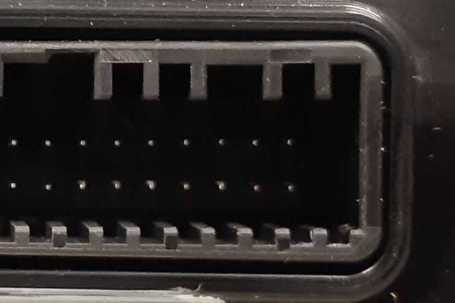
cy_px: 119
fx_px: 935
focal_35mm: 74
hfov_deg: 24.9
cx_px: -80
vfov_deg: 18.4
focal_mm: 3.93
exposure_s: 1/30
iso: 250
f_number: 1.7
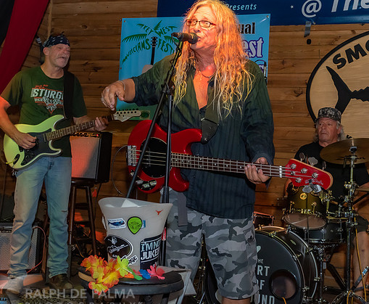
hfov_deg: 33.2
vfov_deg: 27.4
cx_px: 212
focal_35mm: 56
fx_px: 619
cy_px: 94
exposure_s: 1/160
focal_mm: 28
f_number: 5.6
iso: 1000
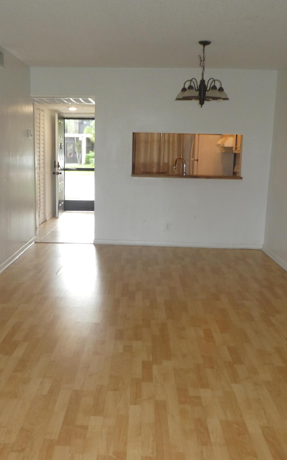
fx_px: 425
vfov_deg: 56.7
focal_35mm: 34
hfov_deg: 37.1
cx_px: 110
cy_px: 230
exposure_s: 1/60
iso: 200
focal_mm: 4.3
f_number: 3.3
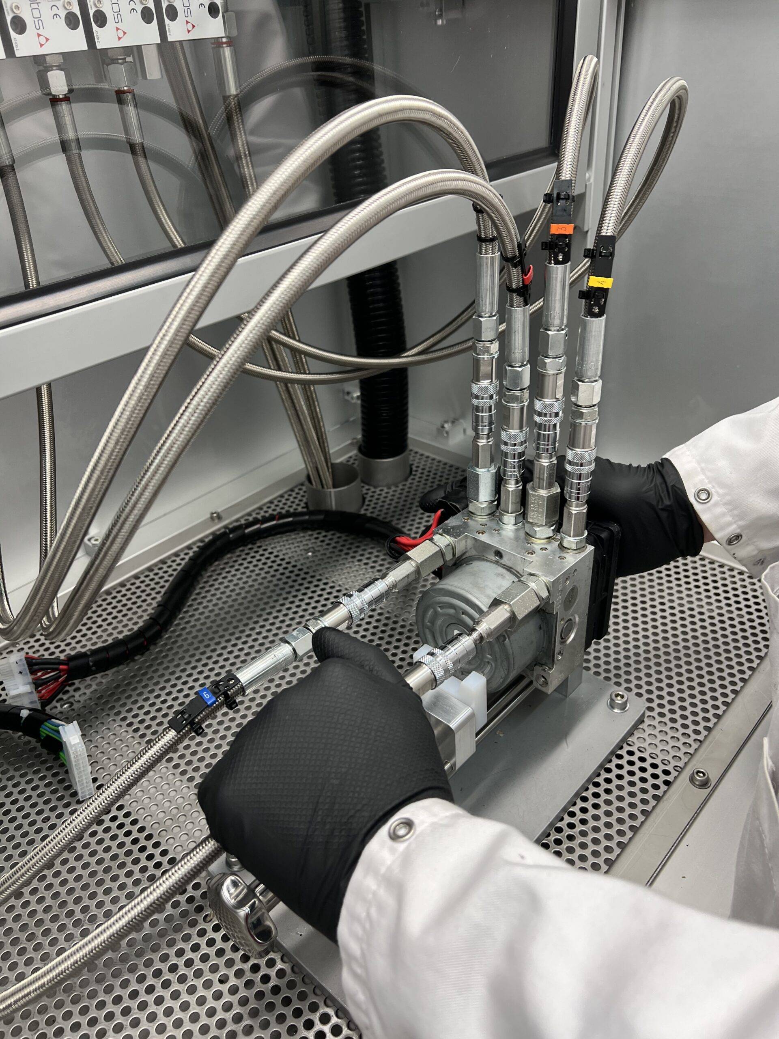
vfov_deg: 67.3
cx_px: 390
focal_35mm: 26
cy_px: 520
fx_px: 780
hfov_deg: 53.1
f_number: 1.5
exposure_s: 1/100
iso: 64
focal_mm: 5.7
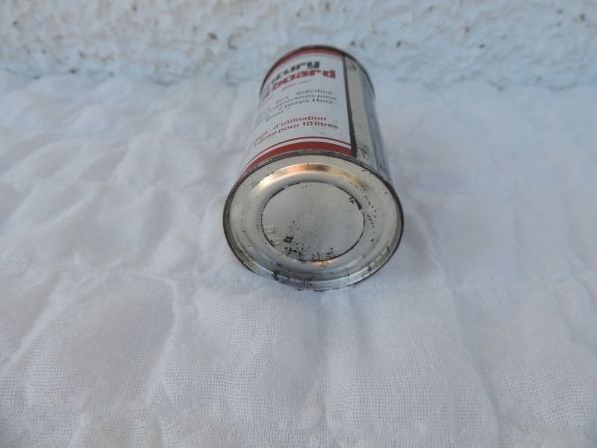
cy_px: 224
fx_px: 414
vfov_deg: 56.8
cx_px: 298
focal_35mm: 24
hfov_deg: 71.6
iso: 80
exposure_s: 1/320
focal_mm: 4.3
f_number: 3
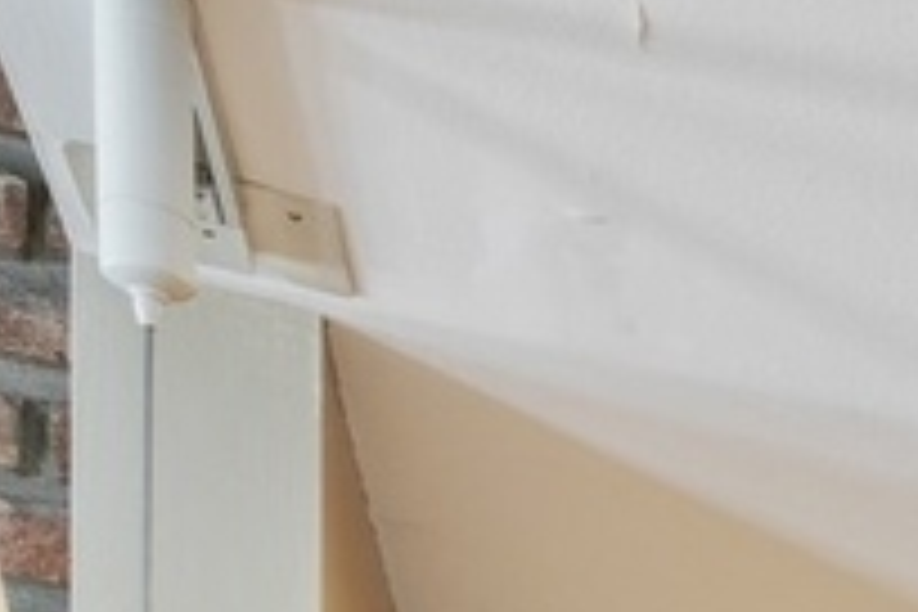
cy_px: 2061
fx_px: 3238
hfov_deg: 10.5
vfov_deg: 8.4
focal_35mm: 127
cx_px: 2860
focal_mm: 16
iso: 320
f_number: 8
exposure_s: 1/2
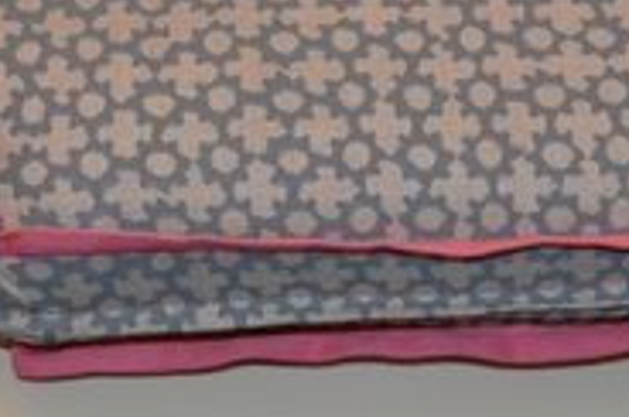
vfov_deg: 13.4
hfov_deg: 20.0
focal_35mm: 102
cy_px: 215
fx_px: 1779
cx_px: 267
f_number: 4.2
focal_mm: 26
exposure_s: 1/60
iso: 500
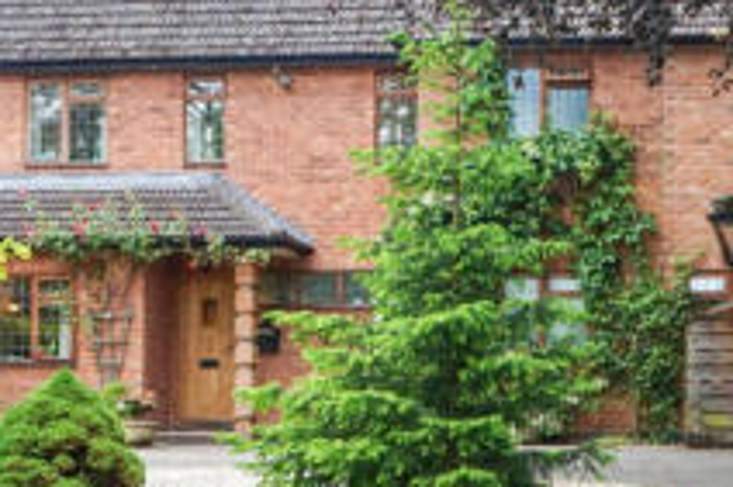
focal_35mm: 93
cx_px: 484
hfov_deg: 21.8
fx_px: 1892
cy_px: 492
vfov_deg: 14.4
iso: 100
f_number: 5.6
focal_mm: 20
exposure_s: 1/60
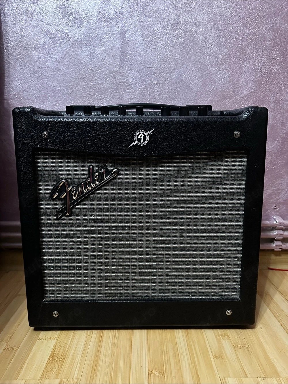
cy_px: 192
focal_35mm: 24
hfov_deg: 56.8
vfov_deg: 71.6
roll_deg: -0.1
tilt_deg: -10.2
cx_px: 144
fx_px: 266
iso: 1000
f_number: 1.78
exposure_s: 1/37
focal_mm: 6.86
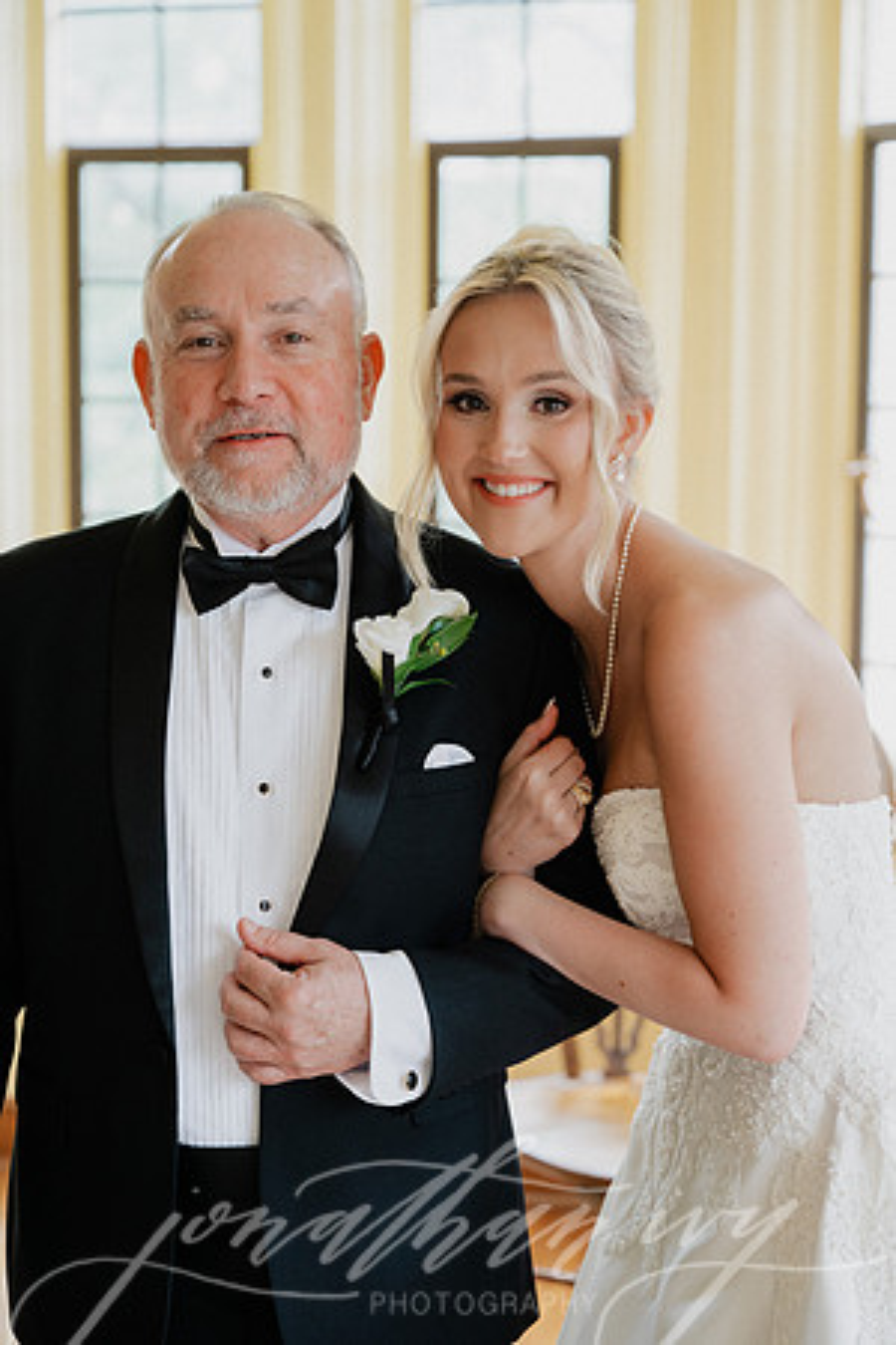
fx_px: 2613
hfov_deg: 19.5
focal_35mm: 70
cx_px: 448
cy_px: 672
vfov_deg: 28.8
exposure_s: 1/60
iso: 400
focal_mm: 70
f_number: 3.5
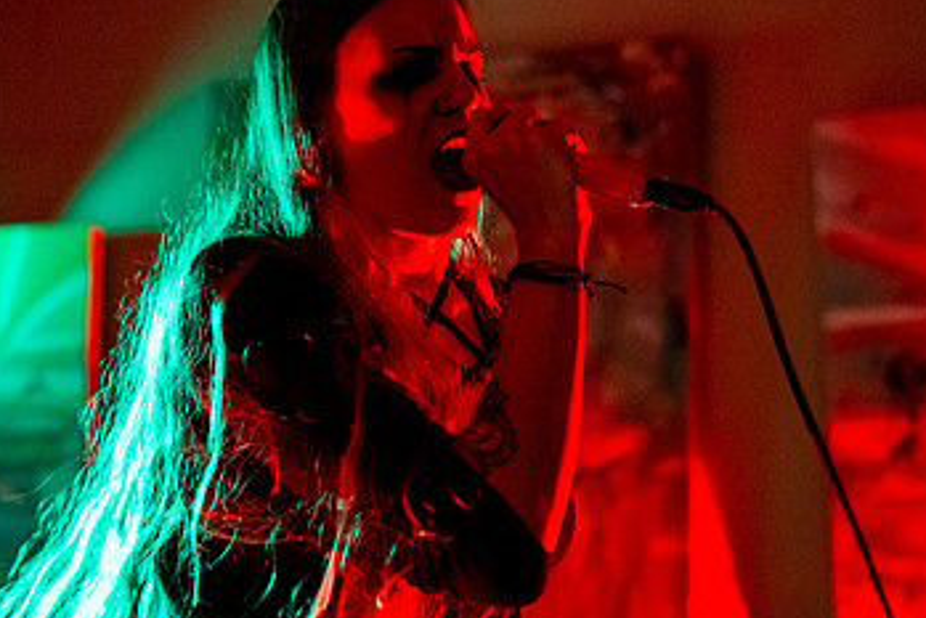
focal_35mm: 95
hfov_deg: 21.4
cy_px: 344
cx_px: 492
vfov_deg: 14.4
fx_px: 2444
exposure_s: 1/160
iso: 3200
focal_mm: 50
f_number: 2
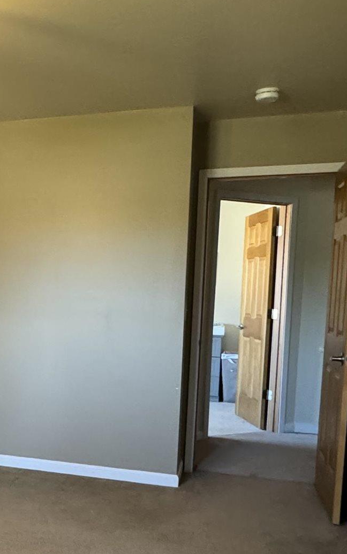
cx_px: -31
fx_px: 665
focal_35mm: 44
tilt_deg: -6.1
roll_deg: -0.8
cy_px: 355
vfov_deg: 44.8
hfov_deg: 26.9
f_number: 2.2
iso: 640
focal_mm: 2.22
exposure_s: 1/60
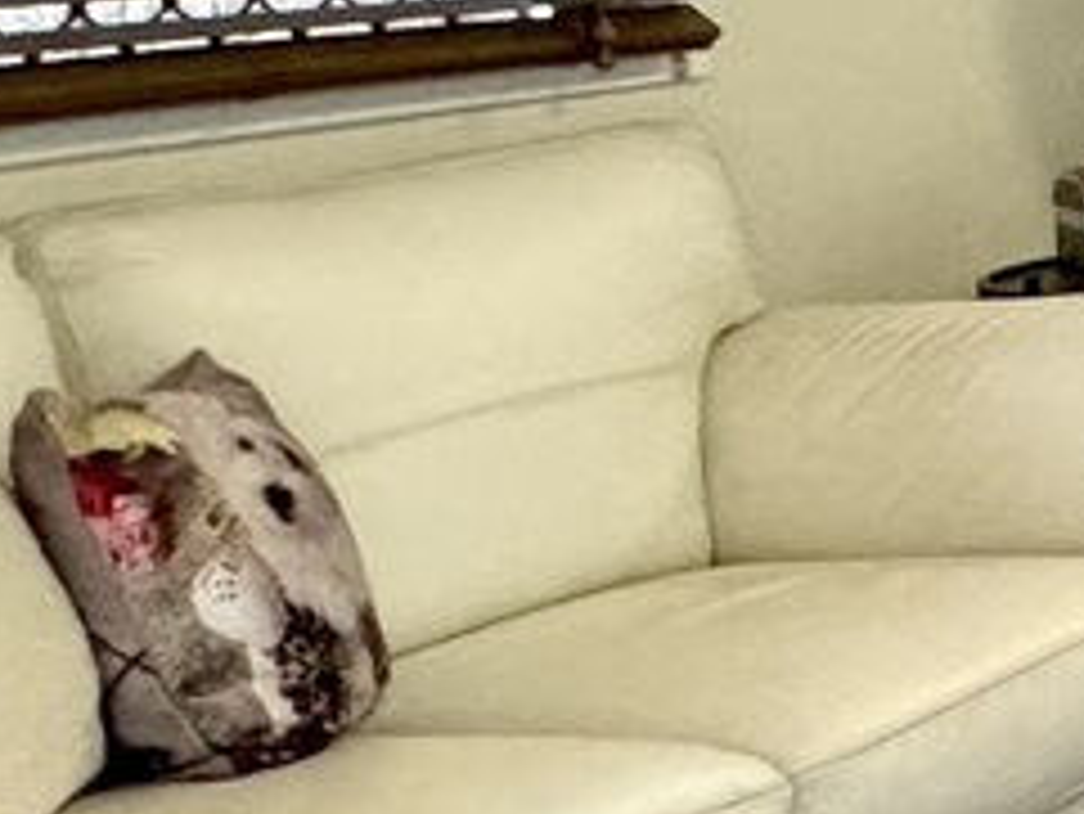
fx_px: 2726
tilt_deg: -2.9
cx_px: 2762
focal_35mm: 87
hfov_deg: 13.8
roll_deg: +1.0
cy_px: -65
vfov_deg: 16.5
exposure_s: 1/100
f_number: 2.2
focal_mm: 2.22
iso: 320
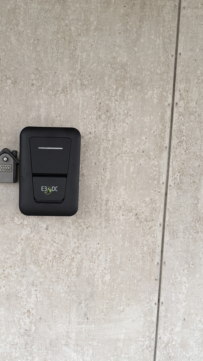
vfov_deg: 55.0
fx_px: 345
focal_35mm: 36
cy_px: 212
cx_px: 42
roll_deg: -0.7
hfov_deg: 32.0
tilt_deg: -8.0
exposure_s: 1/121
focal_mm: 6.76
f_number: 1.78
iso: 200
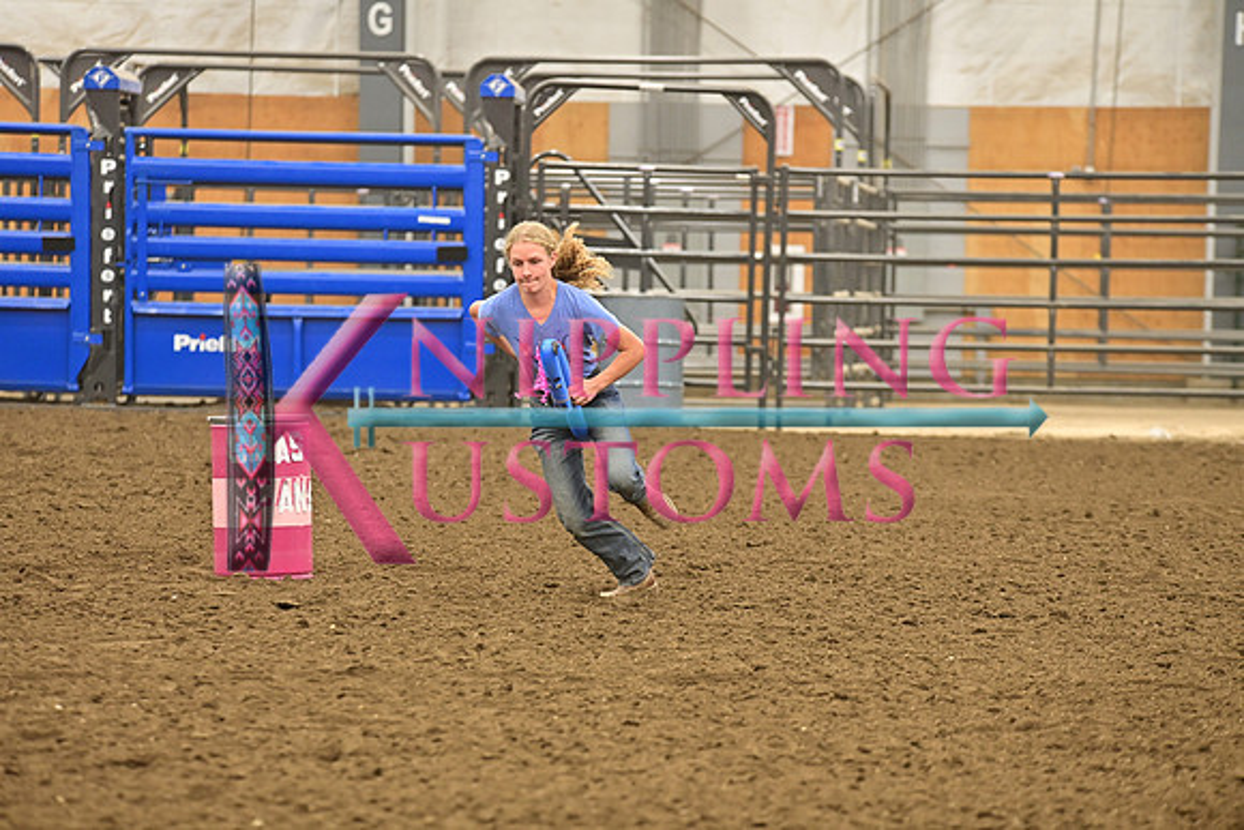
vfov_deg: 7.9
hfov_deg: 11.7
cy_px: 415
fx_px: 6048
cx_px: 622
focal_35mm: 175
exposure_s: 1/200
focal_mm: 175
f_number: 3.5
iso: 2500
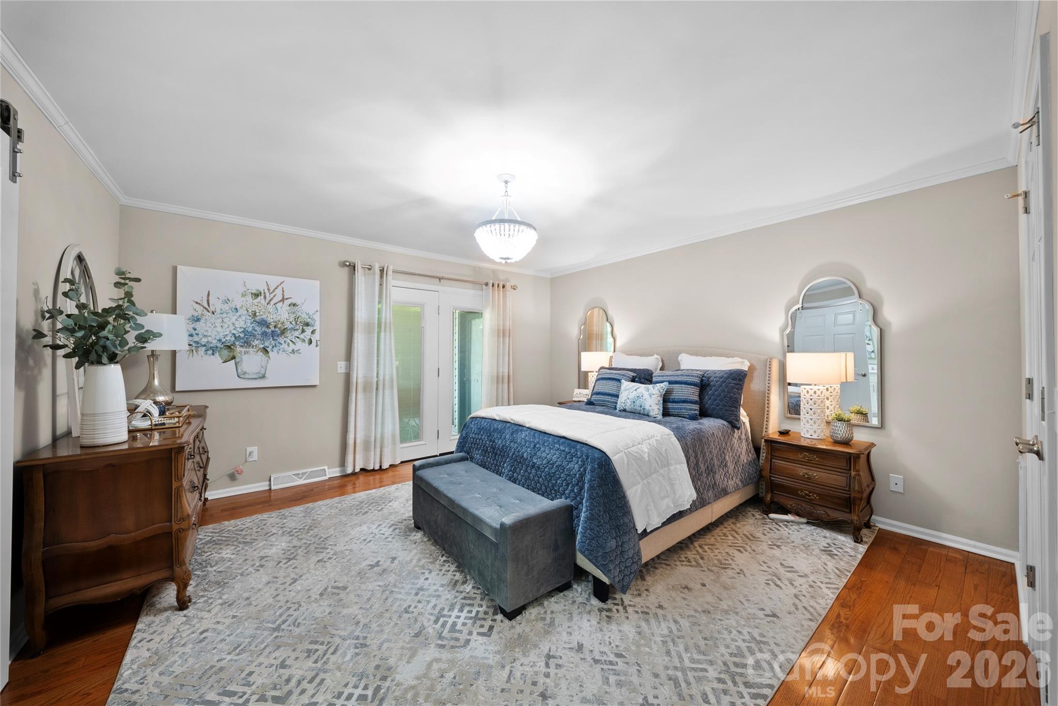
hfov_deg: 112.6
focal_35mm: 12
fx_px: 353
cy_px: 353
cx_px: 529
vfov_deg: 90.1
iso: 250
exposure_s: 1/1.25
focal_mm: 12
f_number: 9
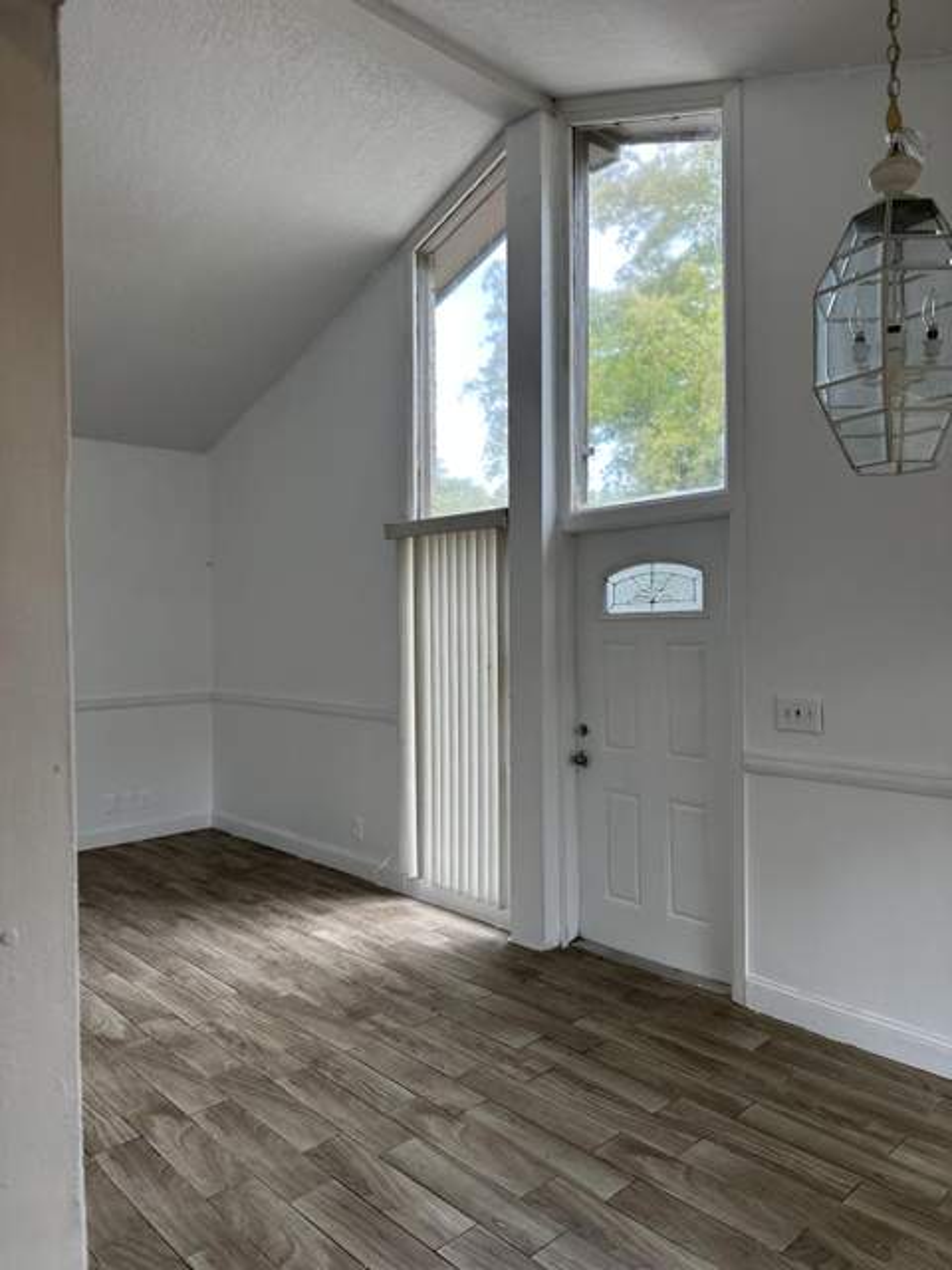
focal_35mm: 24
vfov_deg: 71.6
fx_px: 880
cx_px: 476
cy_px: 635
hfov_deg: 56.8
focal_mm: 6.86
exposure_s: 1/314
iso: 80
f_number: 1.78
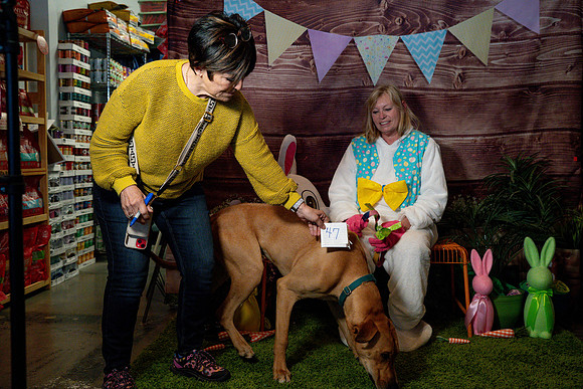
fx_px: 567
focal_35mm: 35
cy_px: 194
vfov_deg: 37.9
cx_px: 292
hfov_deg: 54.4
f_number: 4.5
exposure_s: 1/500
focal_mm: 35
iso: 8000
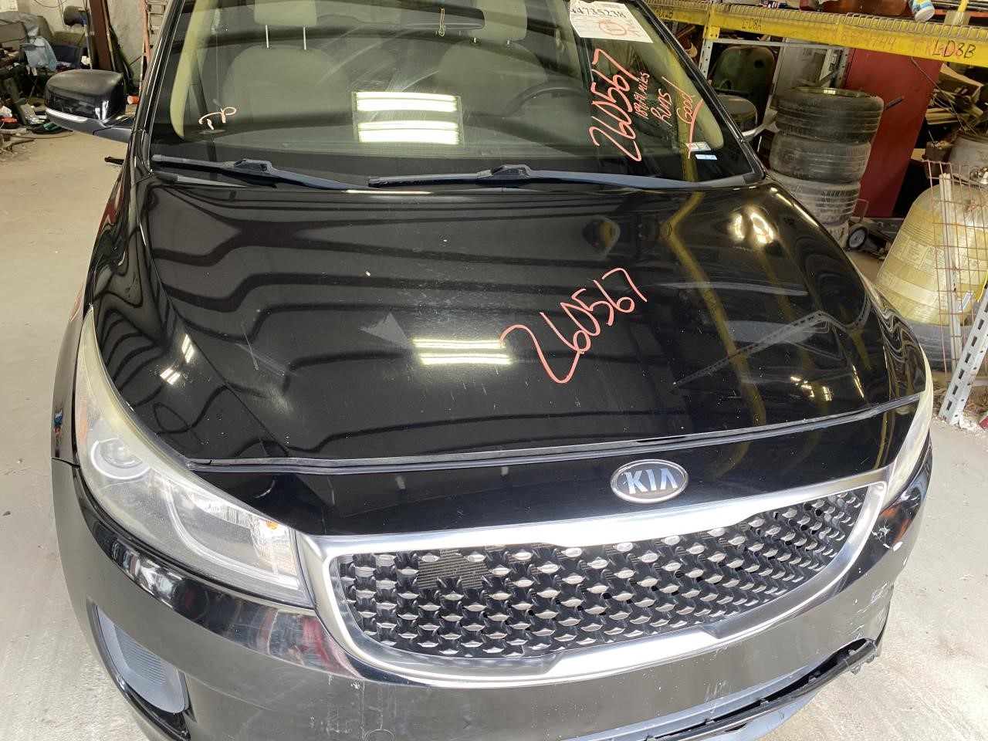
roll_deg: -6.0
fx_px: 742
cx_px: 494
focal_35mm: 26
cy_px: 370
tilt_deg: -28.2
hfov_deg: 67.3
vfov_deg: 53.1
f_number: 1.8
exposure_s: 1/80
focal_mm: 4.25
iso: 125
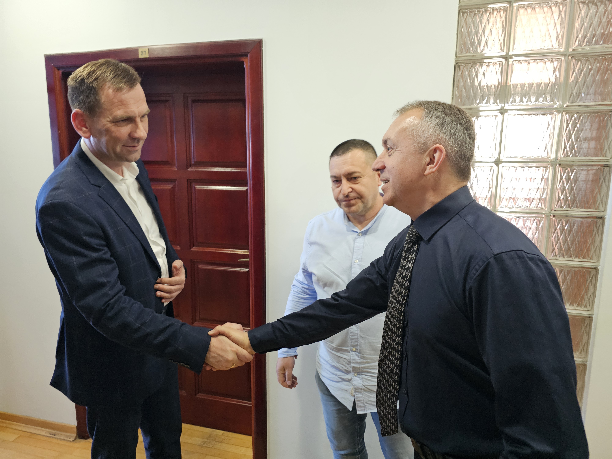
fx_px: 407
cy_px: 230
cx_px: 306
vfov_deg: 58.9
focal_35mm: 23
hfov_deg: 73.9
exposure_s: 1/120
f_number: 1.7
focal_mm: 6.3
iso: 800
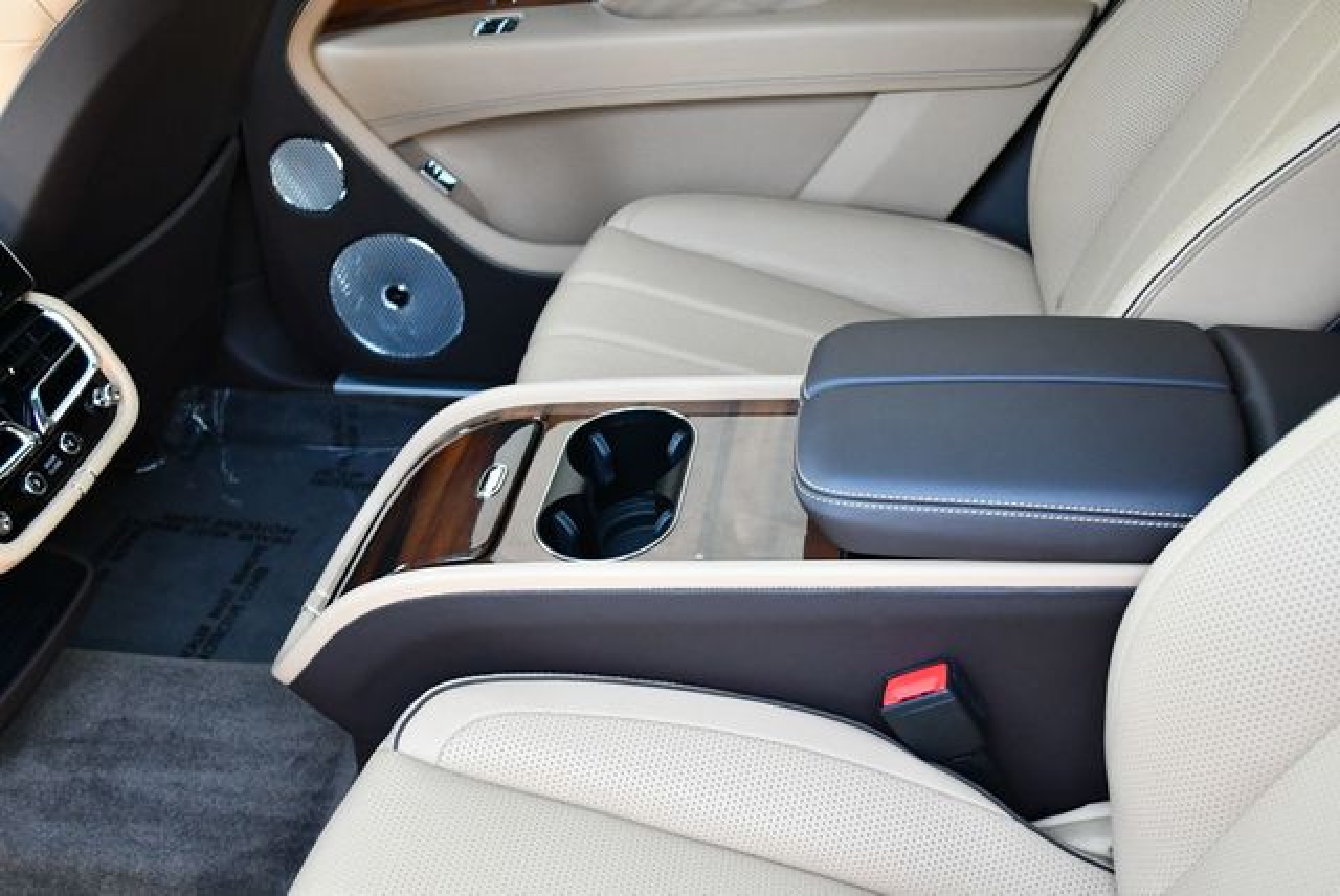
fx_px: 1490
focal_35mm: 40
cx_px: 670
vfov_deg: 33.5
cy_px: 448
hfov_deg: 48.4
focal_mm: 20
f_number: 3.8
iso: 2000
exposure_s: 1/125
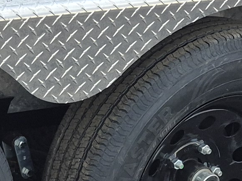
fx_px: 1118
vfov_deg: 9.3
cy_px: 125
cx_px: -231
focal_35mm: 160
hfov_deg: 11.3
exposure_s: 1/606
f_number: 1.8
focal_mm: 5.4
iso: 80
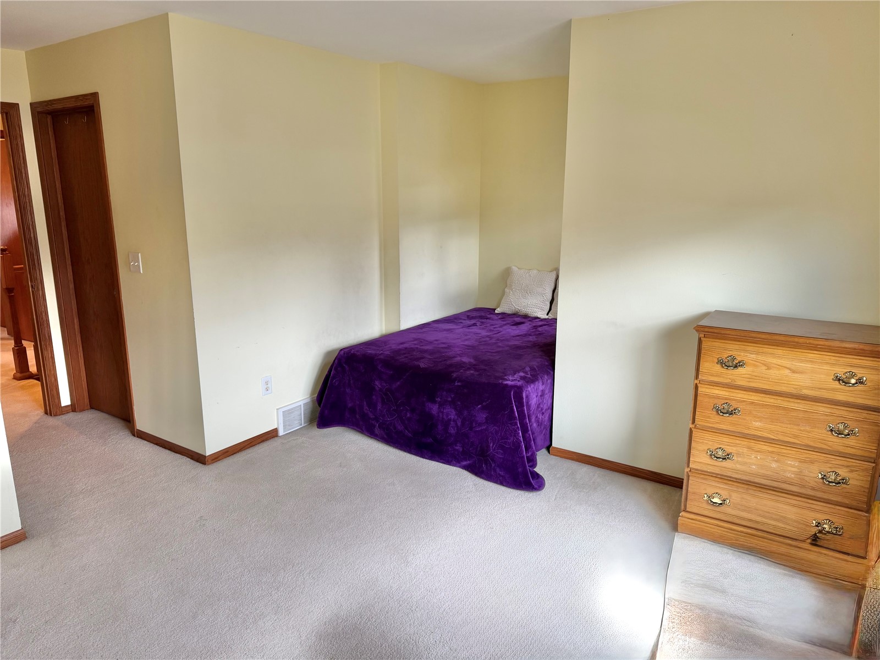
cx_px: 440
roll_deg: +0.0
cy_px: 330
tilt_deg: -12.3
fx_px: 610
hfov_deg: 71.6
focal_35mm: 24
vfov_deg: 56.8
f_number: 1.78
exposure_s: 1/121
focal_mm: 6.76
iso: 125
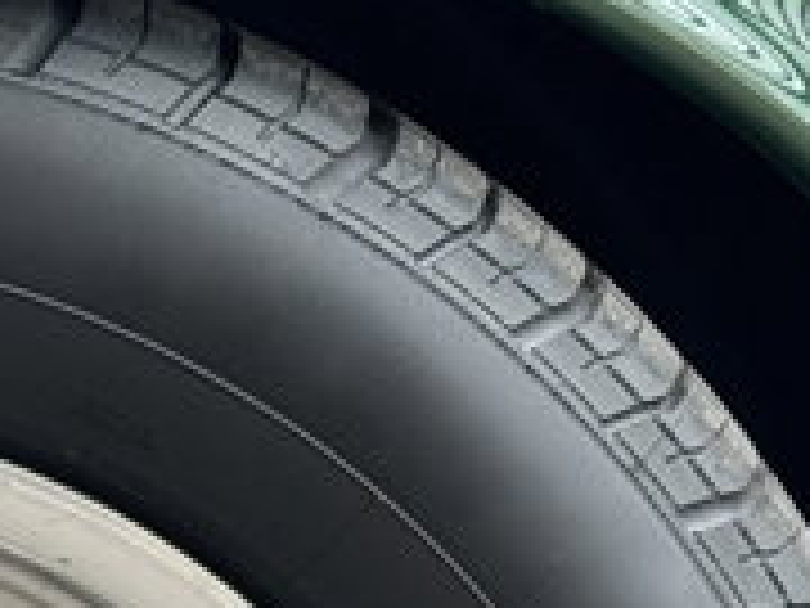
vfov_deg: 7.0
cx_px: -144
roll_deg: -3.2
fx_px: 4797
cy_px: 1135
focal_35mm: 205
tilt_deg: -11.8
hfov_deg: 9.5
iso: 64
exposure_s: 1/180
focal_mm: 6.76
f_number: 1.78
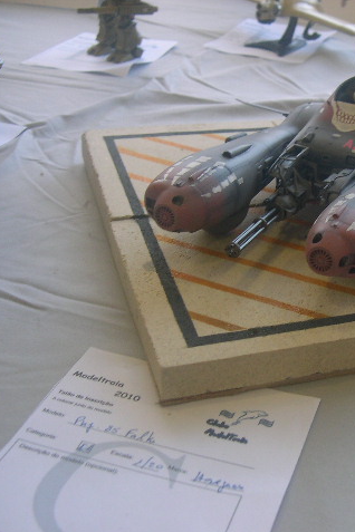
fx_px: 784
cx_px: 308
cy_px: 267
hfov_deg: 24.9
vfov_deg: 37.5
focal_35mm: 53
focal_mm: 8
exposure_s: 1/42.9
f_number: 2.8
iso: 100
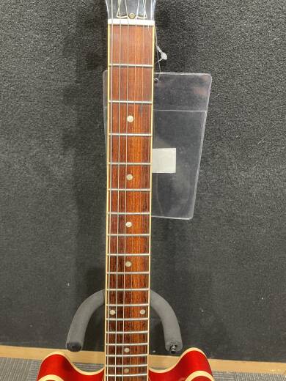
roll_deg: -3.3
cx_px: 143
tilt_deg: -32.1
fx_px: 286
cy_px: 190
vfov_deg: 67.3
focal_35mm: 26
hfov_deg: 53.1
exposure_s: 1/60
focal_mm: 4.2
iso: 400
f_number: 1.6
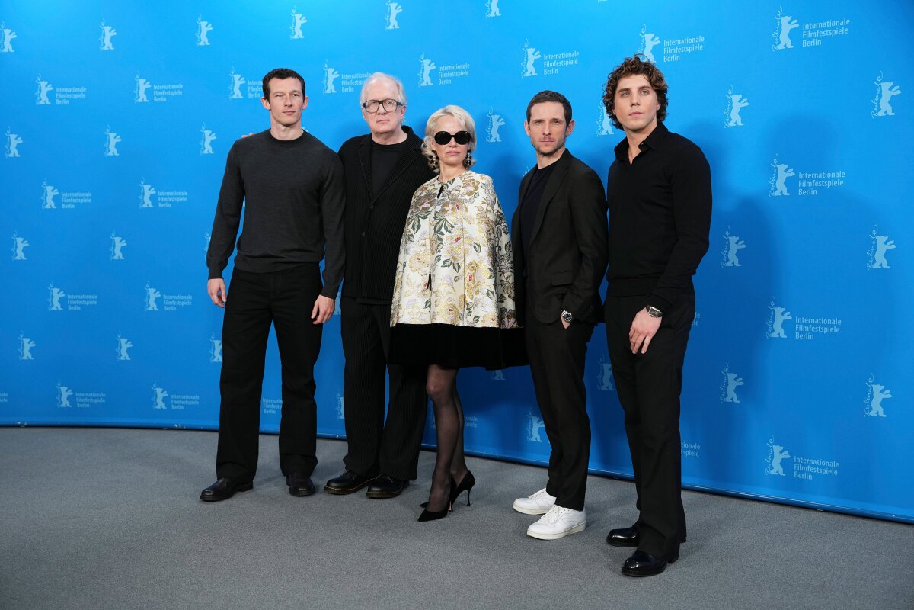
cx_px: 457
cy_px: 305
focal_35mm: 39
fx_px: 990
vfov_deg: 34.2
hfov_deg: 49.6
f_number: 3.2
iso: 1250
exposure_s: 1/320
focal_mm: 39
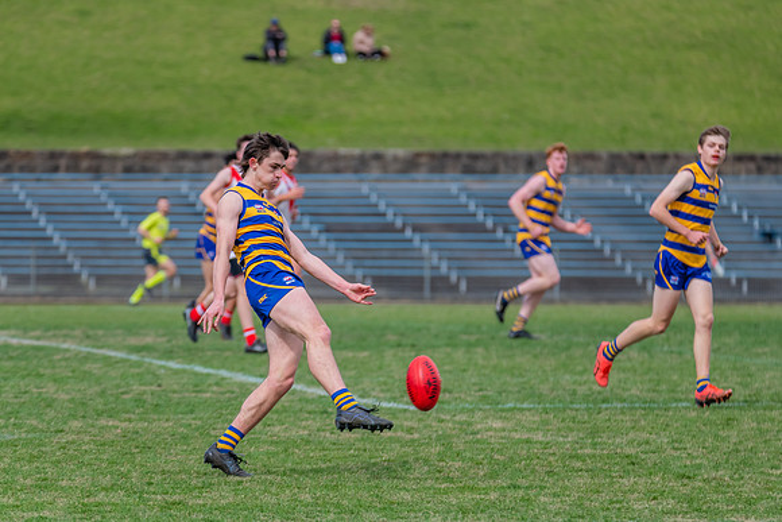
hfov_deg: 6.6
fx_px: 6790
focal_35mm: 313
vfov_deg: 4.4
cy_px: 251
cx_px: 376
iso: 800
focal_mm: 300
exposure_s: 1/1600
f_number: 6.3
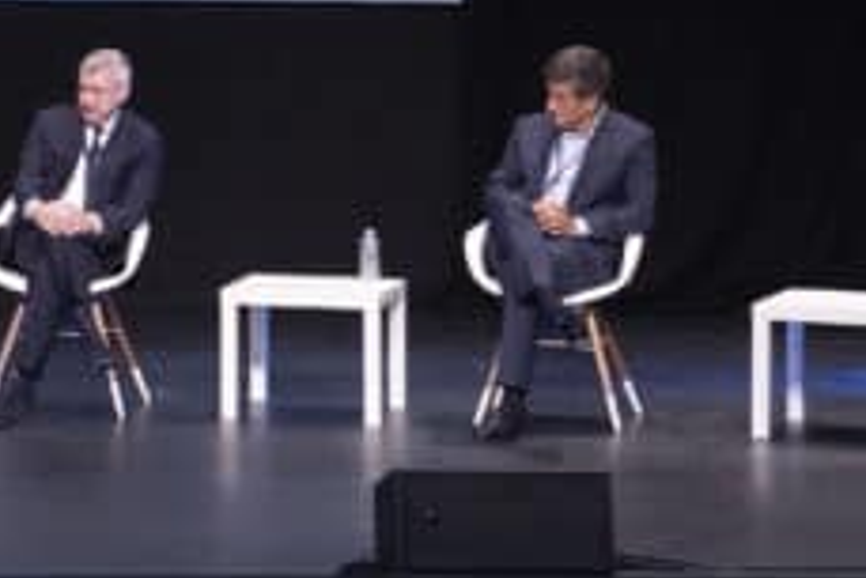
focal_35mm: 192
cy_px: -293
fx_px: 4621
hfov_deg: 10.3
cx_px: -495
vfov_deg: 7.1
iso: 3200
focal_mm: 43
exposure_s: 1/100
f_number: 5.6
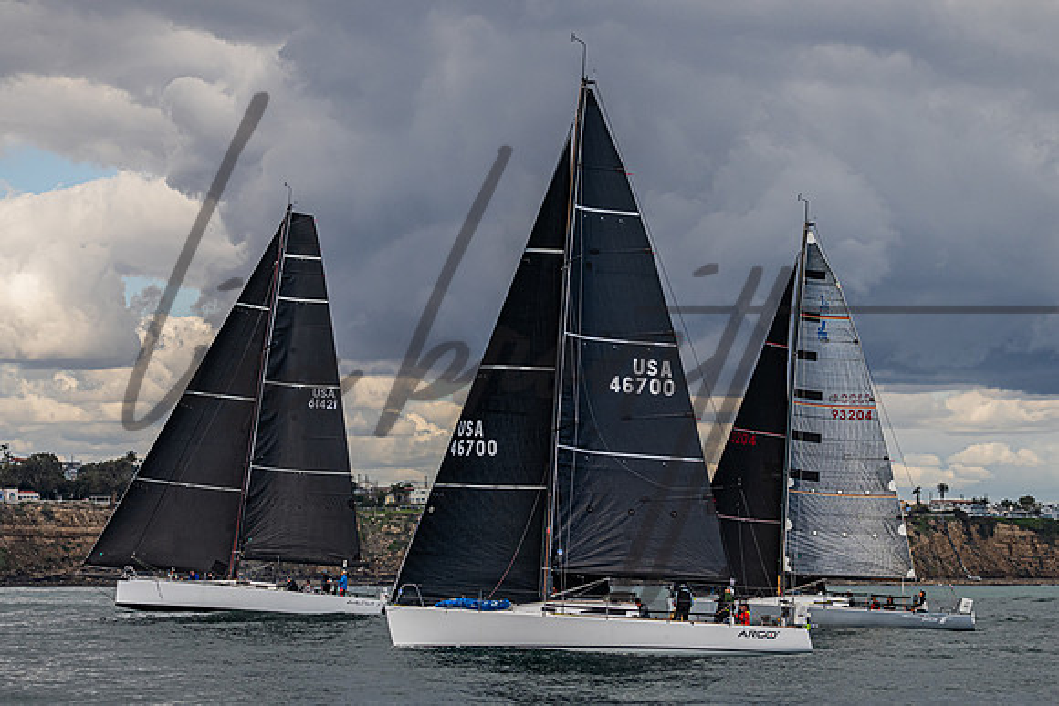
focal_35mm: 136
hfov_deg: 15.1
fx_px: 3994
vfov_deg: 10.1
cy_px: 352
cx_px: 571
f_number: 5.6
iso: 400
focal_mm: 100
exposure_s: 1/3200
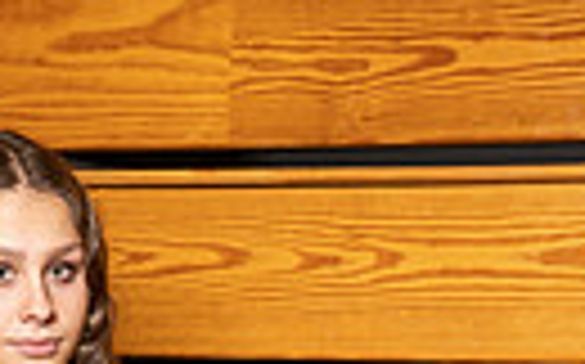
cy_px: 975
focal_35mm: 166
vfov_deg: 7.2
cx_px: 140
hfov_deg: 12.6
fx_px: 2644
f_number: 5.6
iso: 640
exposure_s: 1/250
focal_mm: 47
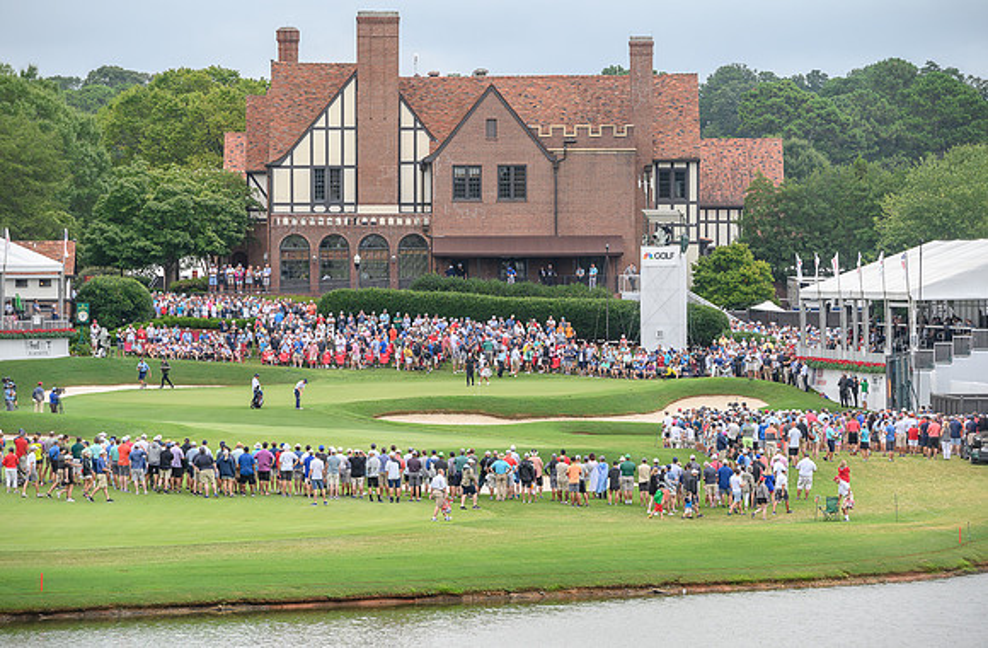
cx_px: 494
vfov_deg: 7.4
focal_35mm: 183
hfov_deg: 11.3
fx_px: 5007
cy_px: 329
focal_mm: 180
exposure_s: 1/250
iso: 800
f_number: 6.3
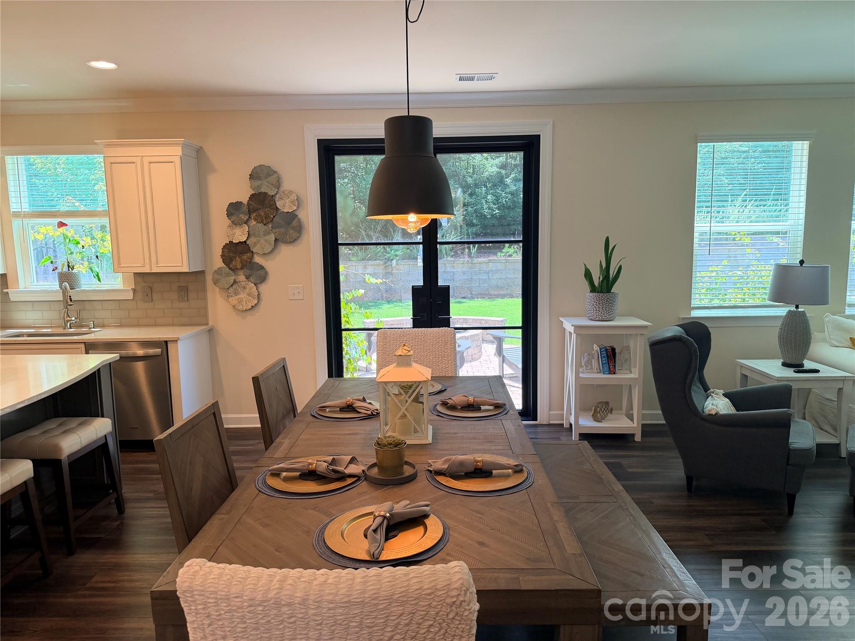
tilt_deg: -8.9
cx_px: 428
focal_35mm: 24
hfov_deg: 71.6
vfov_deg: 56.8
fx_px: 593
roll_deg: +0.9
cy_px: 320
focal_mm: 6.76
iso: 160
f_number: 1.78
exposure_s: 1/120
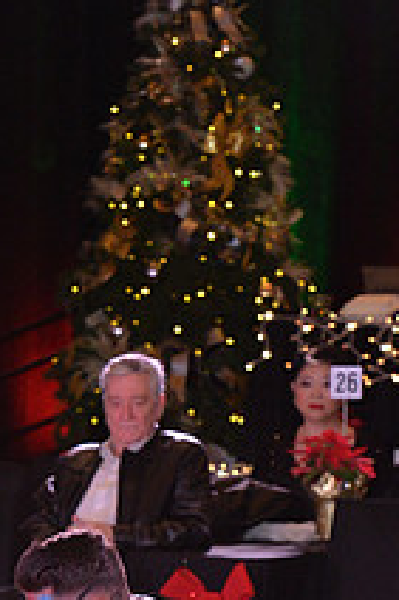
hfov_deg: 4.0
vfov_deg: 6.0
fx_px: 5695
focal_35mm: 342
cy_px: 699
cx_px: 106
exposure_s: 1/250
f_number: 6.3
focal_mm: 125
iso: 2000
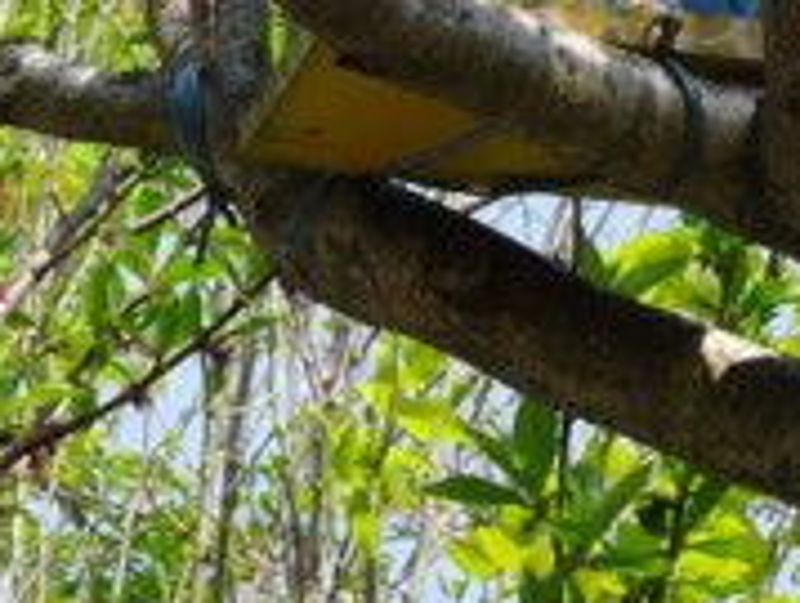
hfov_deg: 10.1
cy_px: -67
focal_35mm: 196
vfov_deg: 7.6
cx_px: 407
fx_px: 4539
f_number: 5.9
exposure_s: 1/200
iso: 100
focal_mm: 13.9
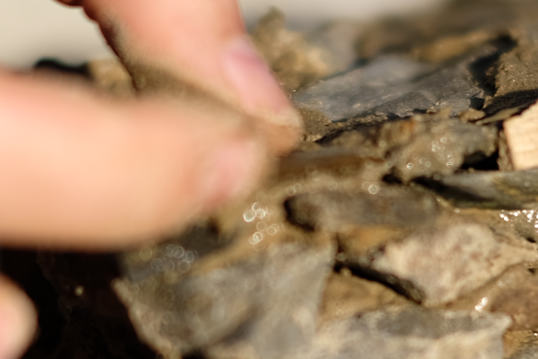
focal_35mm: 180
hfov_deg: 11.4
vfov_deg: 7.6
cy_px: 292
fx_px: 2690
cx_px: 332
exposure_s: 1/56
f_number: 1.4
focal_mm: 35
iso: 100
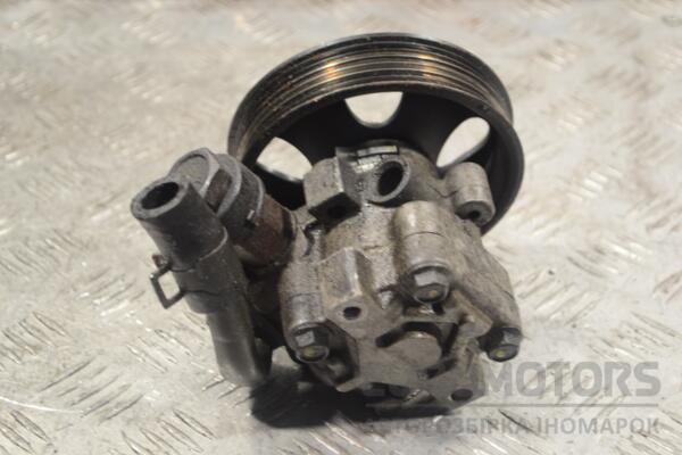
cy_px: 228
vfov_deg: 17.5
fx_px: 1478
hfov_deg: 26.0
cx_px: 341
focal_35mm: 78
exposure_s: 1/30
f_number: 5.6
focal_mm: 52
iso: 450
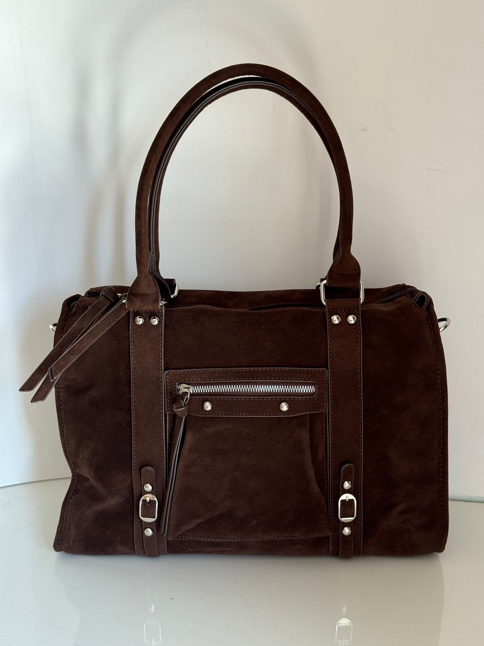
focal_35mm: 48
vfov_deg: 39.7
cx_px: 242
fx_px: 895
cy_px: 323
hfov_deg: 30.3
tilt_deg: -19.1
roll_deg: -0.3
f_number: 1.78
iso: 100
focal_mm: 6.76
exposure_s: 1/114
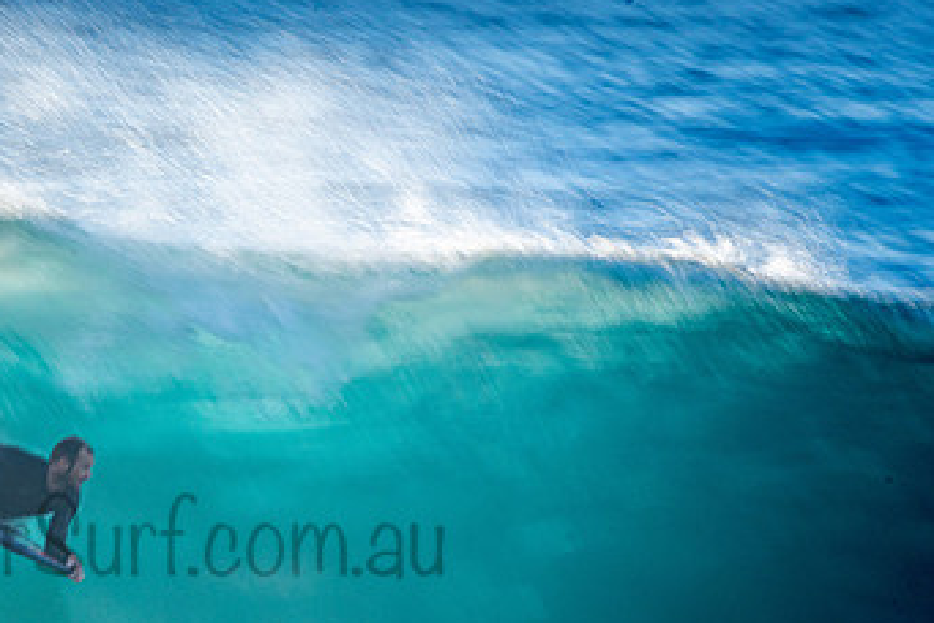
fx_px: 32999
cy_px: 512
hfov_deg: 1.6
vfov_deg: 1.1
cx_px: 156
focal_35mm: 1272
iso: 100
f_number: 22
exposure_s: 1/25
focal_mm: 500
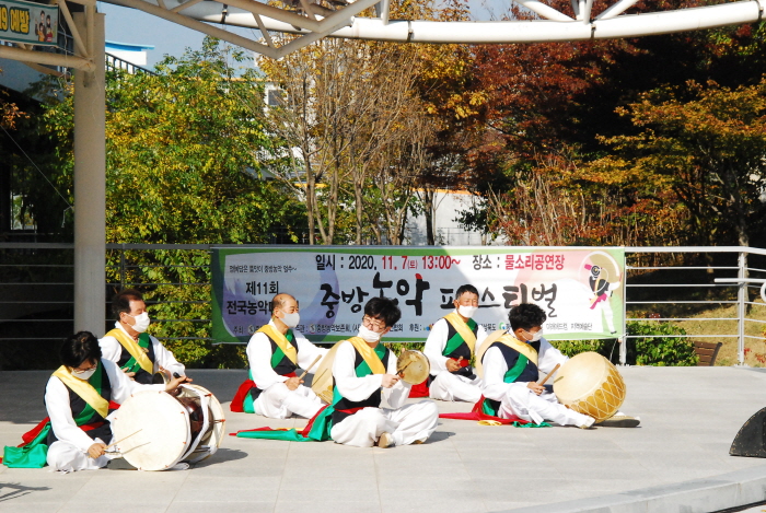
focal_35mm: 93
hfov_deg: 21.9
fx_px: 1982
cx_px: 383
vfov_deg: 14.8
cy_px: 256
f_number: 14
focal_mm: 62
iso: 1600
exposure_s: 1/1600
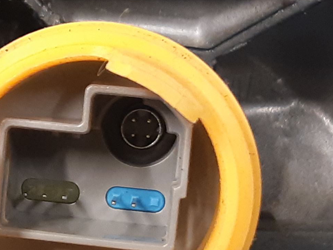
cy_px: 178
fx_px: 529
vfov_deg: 26.3
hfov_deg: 32.4
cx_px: 8
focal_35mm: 55
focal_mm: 3.93
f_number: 1.7
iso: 200
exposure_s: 1/33
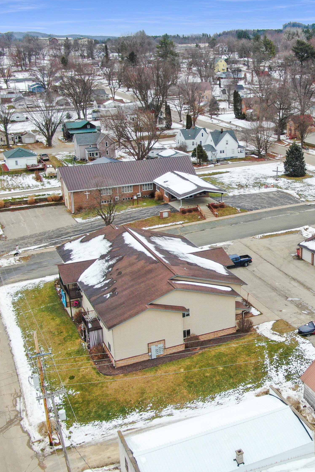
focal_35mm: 46
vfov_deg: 42.7
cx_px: 259
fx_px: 604
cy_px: 235
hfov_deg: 28.5
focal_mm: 5.57
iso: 100
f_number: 3.2
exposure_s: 1/80
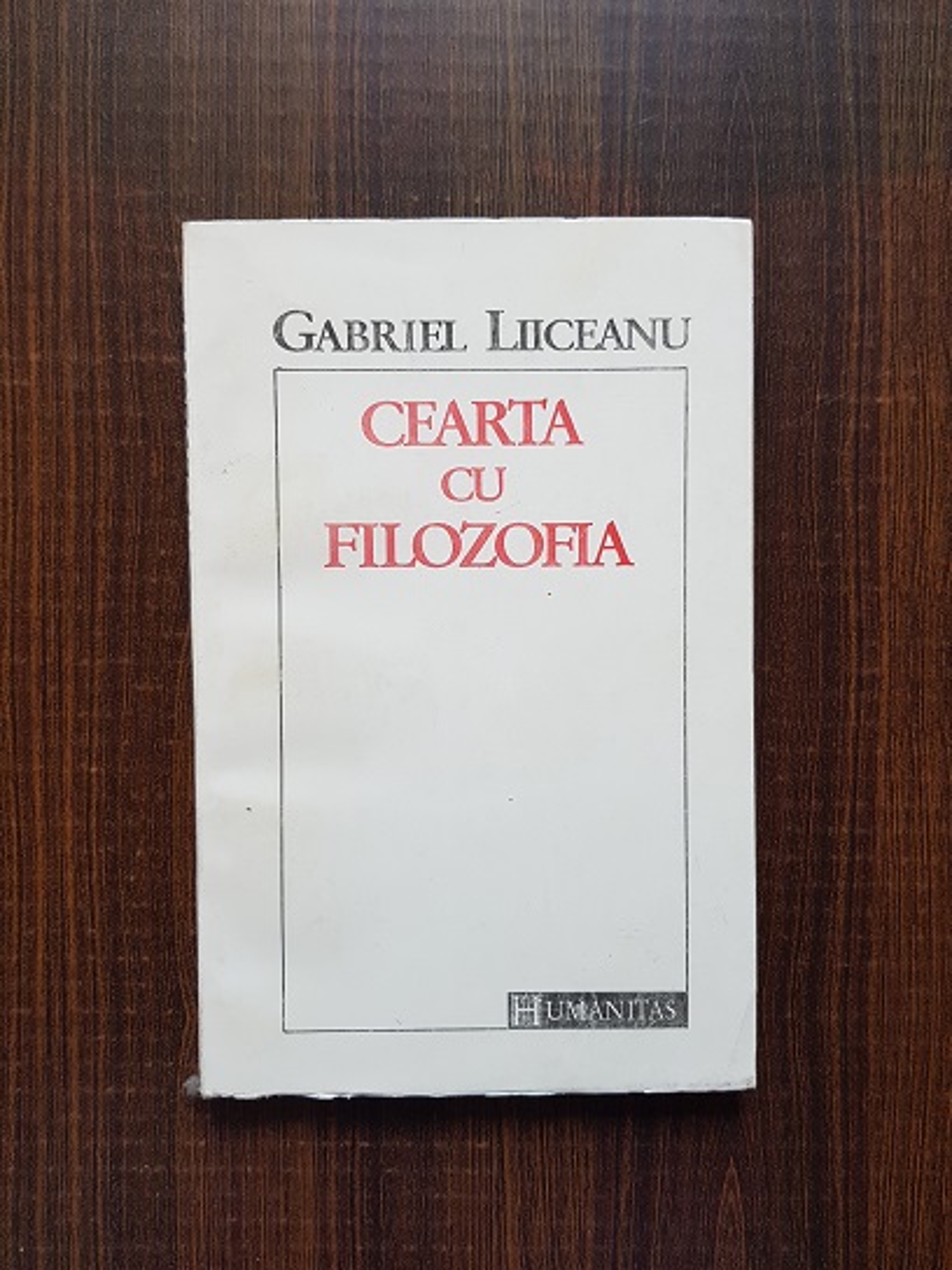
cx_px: 476
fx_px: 953
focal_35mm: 26
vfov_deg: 67.3
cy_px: 635
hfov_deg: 53.1
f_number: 1.7
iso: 100
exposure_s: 1/60
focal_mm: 4.3
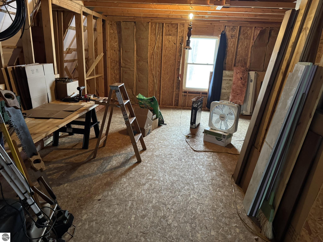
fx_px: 224
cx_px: 162
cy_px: 121
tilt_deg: -17.0
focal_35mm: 24
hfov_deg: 71.6
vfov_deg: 56.8
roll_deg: -2.9
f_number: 1.78
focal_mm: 6.76
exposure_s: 1/40
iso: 1000
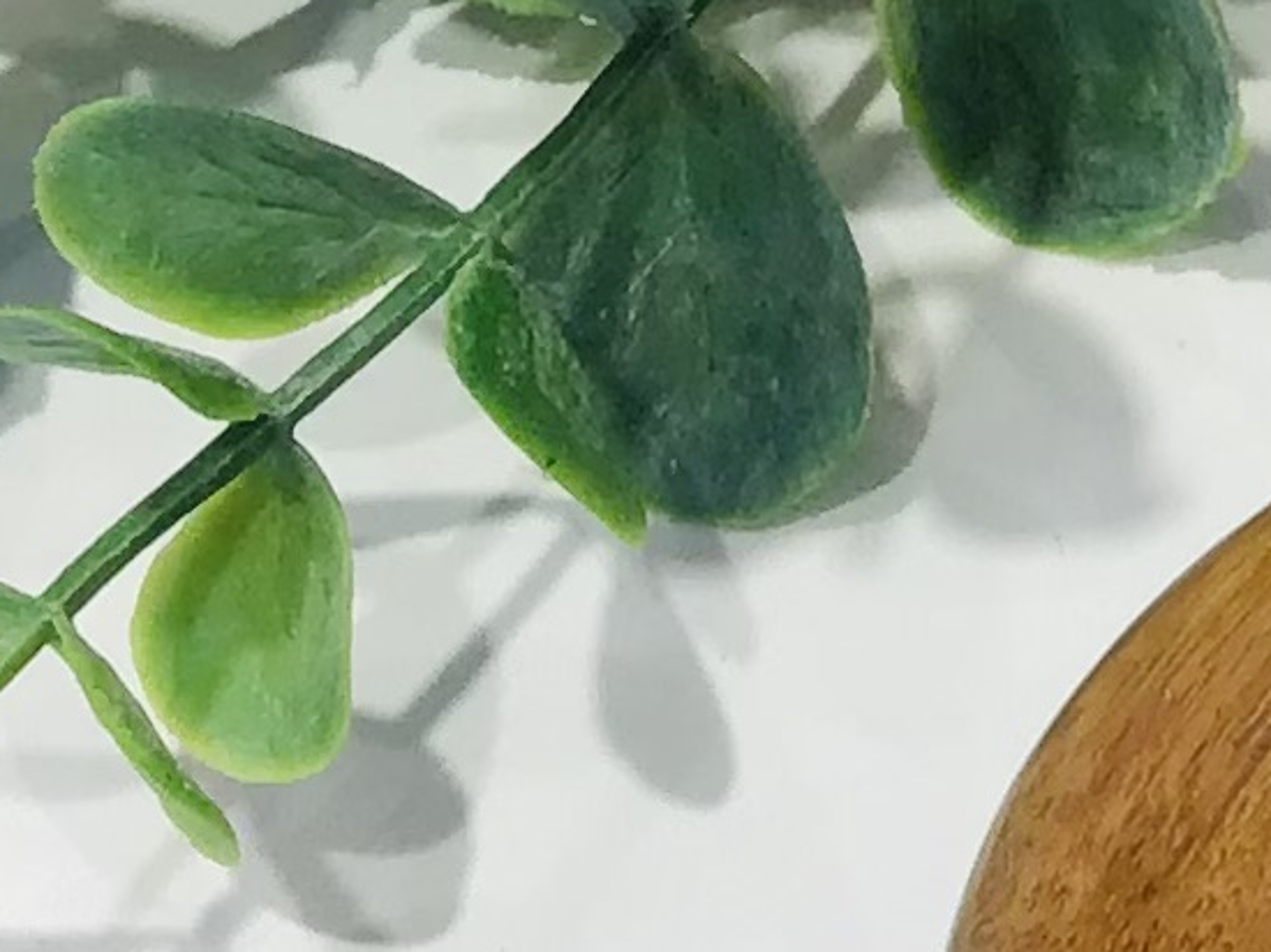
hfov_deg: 10.2
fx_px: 6753
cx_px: 2186
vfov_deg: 8.1
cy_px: 439
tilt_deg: -53.4
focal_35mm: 184
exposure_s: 1/60
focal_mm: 3.3
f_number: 2.4
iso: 25
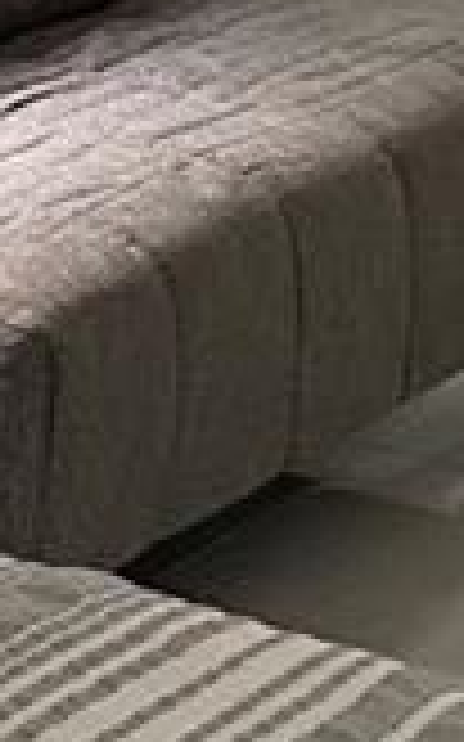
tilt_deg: -13.4
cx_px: 113
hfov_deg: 6.6
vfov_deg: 10.3
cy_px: -108
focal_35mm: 200
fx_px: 4050
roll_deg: -0.5
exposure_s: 1/82
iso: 125
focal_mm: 4.25
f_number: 1.8
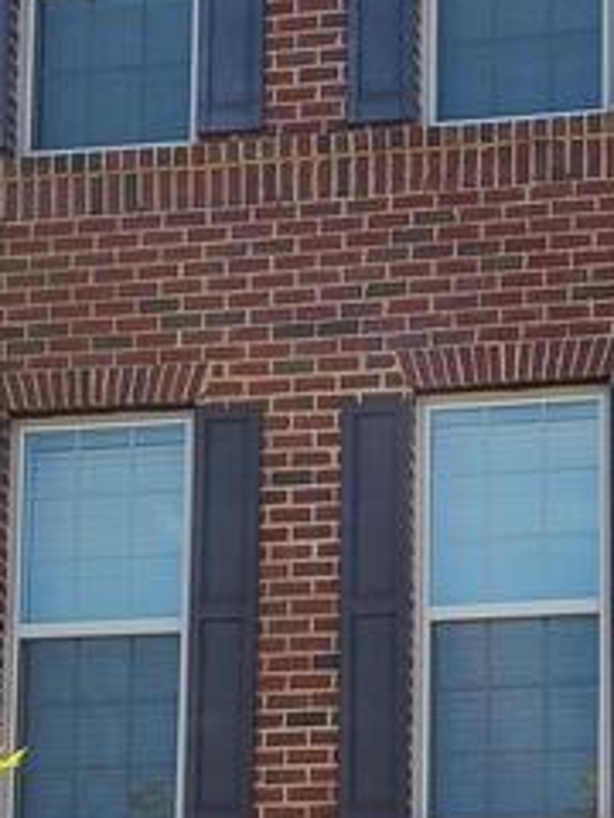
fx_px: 2767
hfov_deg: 12.4
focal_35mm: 117
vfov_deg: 15.8
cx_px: 713
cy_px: 1115
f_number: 1.8
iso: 40
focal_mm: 5.4
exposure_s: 1/1090
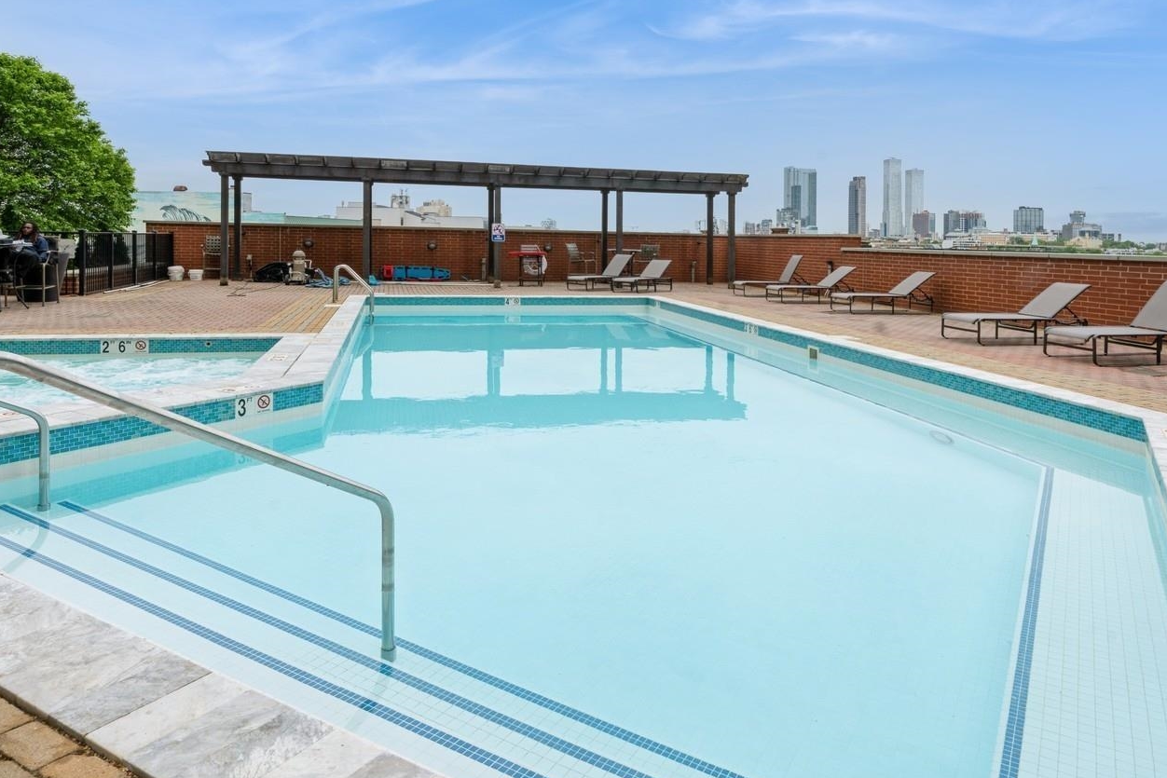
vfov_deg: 55.0
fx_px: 746
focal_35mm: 23
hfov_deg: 76.1
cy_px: 344
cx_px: 594
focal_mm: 18
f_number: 11
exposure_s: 1/200
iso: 200
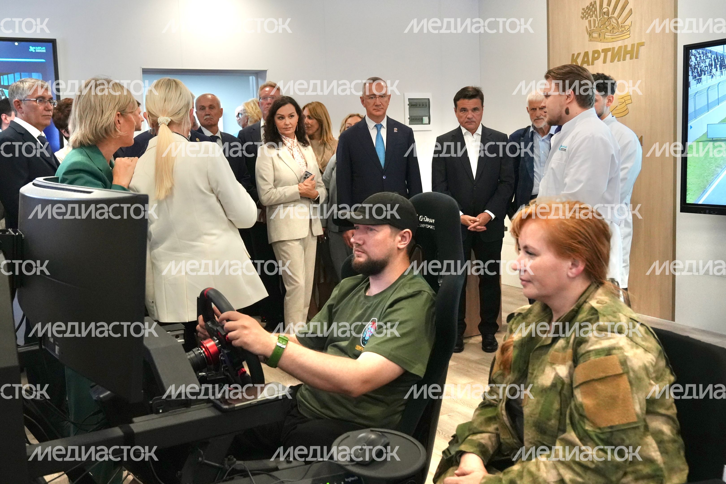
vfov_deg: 43.6
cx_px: 363
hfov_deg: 61.9
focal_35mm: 30
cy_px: 242
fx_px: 605
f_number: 5
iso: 5000
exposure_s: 1/200
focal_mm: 30
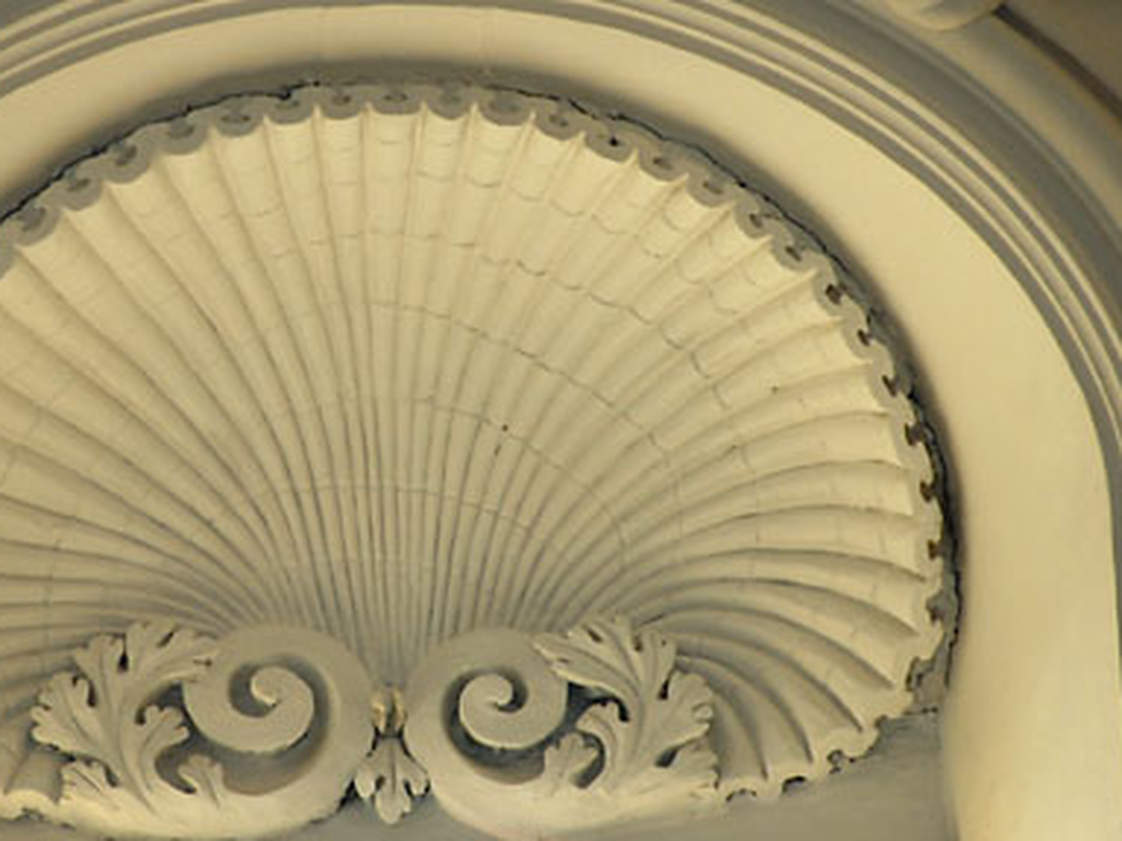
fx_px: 15164
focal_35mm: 468
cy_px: 374
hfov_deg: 4.2
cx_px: 375
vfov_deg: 3.2
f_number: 5.6
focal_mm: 200
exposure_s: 1/200
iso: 400
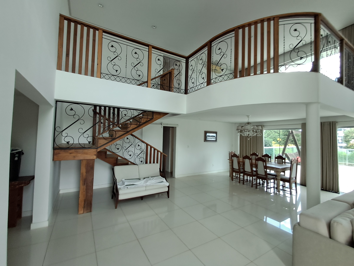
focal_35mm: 16
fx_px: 164
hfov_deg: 94.5
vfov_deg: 78.1
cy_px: 133
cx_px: 177
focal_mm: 1.64
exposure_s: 1/40
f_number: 2.2
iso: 100
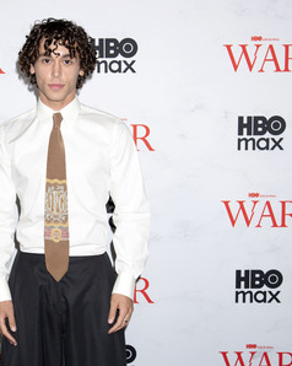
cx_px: 55
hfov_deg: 27.5
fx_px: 584
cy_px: 183
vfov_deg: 34.8
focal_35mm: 54
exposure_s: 1/200
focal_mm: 38
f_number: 5.6
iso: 640
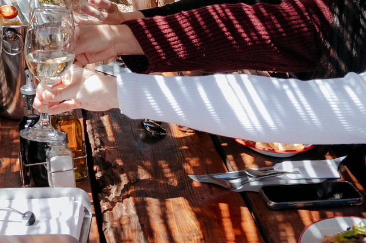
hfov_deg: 20.3
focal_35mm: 98
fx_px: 996
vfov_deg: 13.8
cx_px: 19
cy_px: 17
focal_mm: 24
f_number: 6.3
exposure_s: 1/320
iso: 800
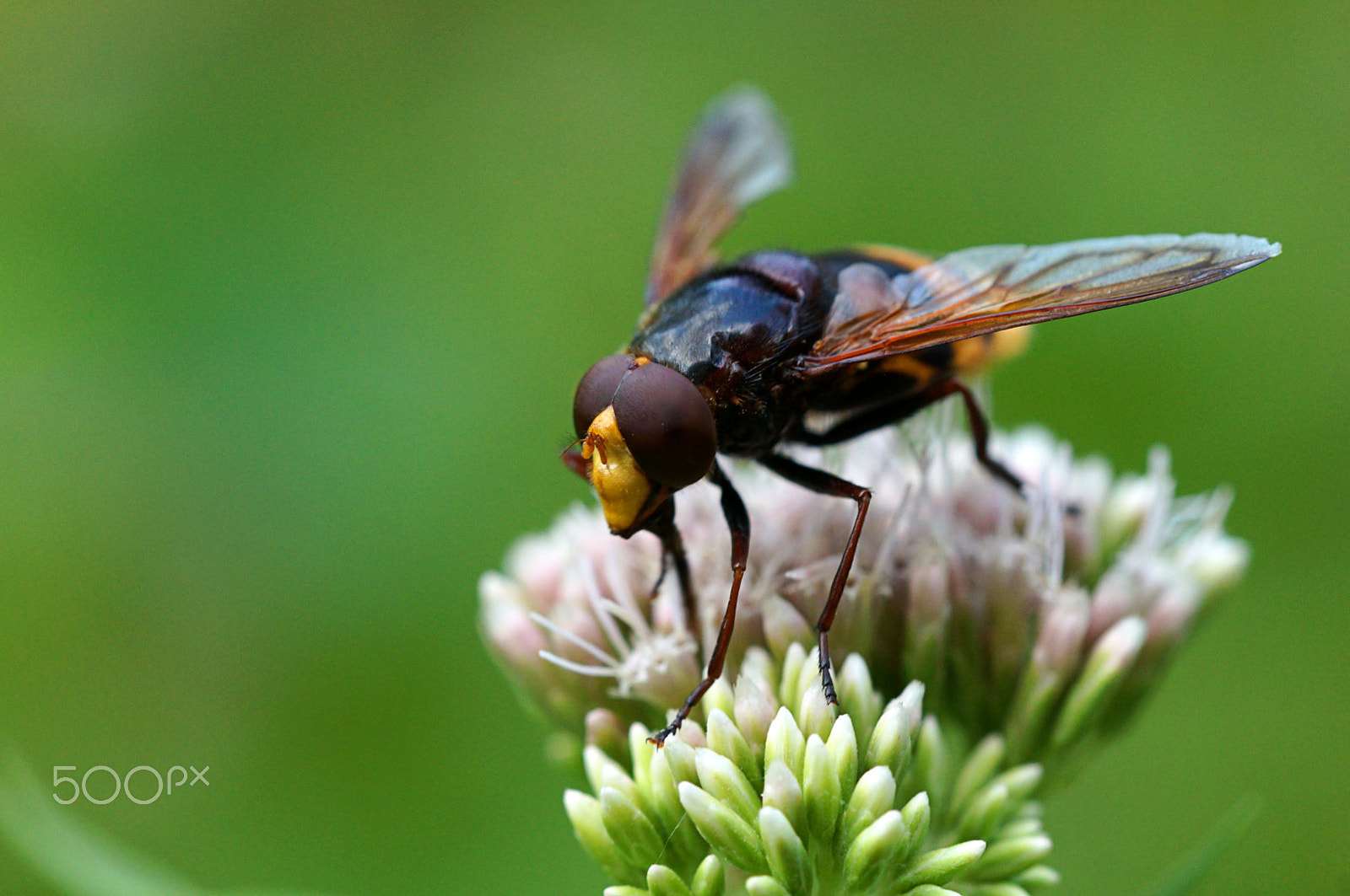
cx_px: 675
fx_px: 8428
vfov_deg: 6.1
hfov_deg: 9.2
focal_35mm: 225
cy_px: 448
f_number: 5.6
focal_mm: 150
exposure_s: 1/250
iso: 640
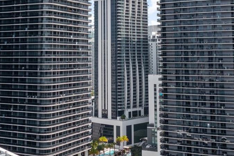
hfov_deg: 30.5
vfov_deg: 19.9
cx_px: 95
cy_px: -5
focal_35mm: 66
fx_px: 429
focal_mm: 10.26
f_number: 5.6
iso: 100
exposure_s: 1/400
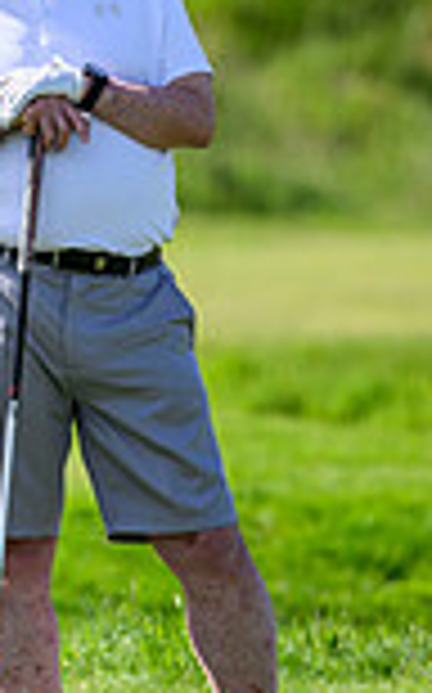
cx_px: -770
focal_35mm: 1538
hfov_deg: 0.9
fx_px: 29026
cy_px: 191
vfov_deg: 1.4
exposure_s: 1/2500
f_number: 4.5
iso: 500
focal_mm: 400
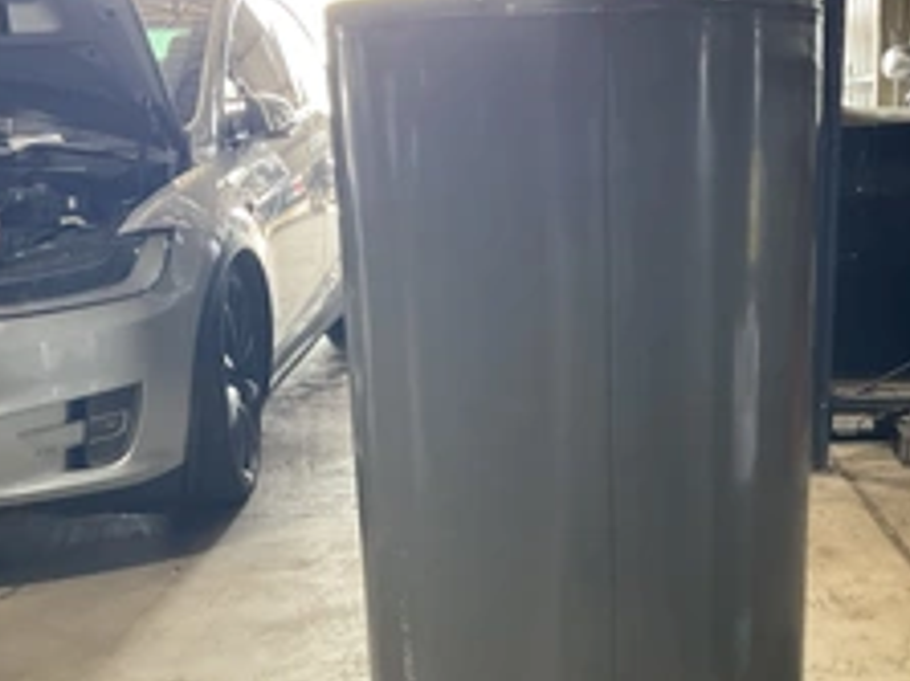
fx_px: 1366
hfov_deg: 36.7
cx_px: 555
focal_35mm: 52
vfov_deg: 27.7
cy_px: 485
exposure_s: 1/60
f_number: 1.8
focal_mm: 3
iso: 125
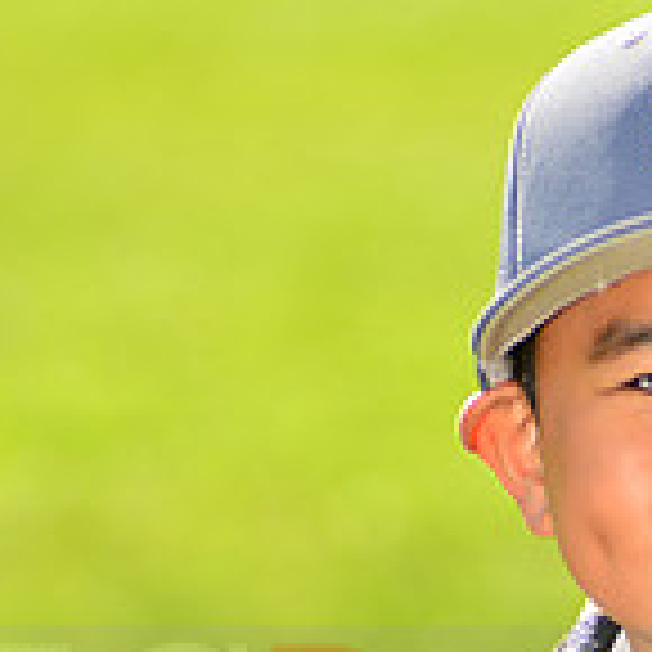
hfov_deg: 2.8
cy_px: 688
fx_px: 13382
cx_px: 744
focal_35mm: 628
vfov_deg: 2.8
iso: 100
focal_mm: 185
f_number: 5
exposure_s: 1/250
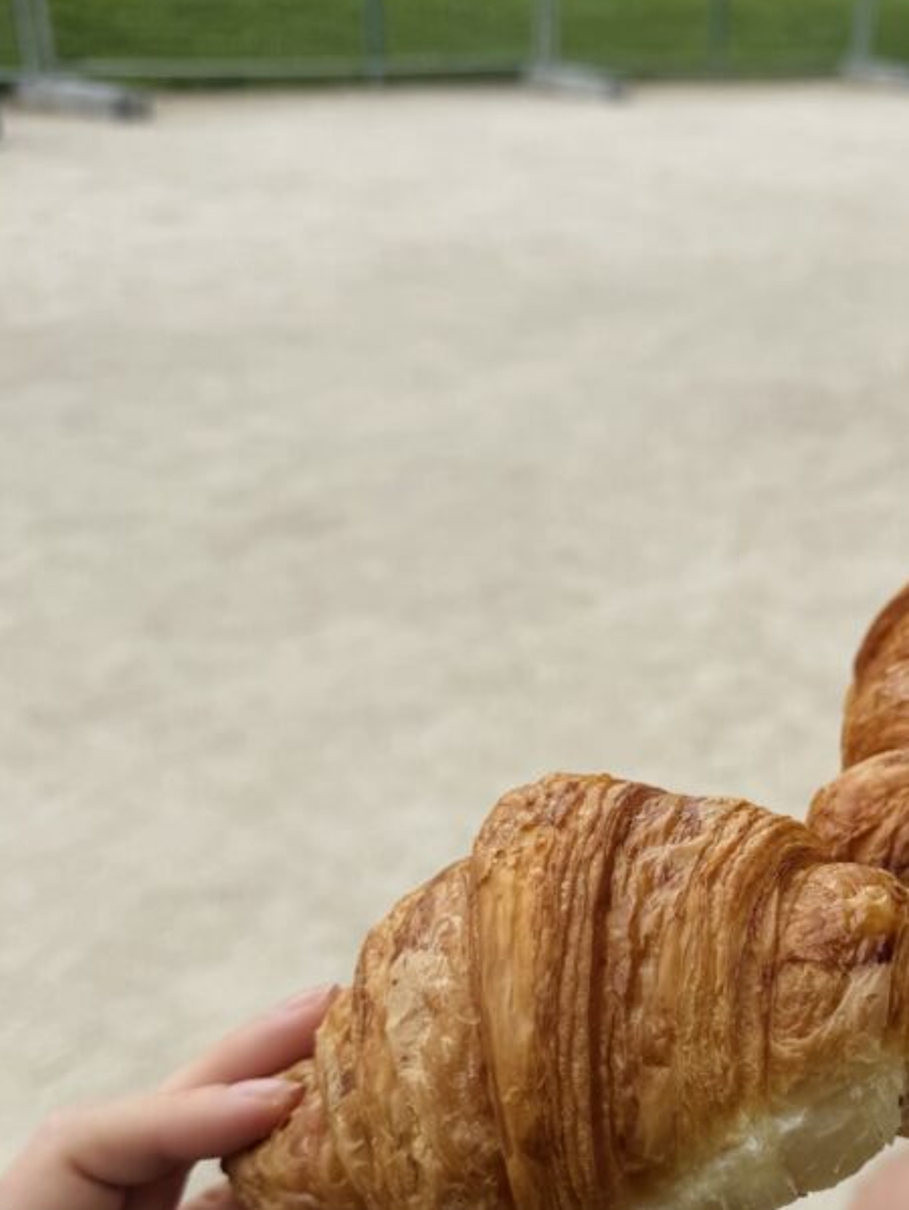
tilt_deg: -33.3
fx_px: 1434
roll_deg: -6.0
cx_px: 739
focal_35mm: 41
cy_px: 879
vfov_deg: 44.5
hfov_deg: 34.0
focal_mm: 6.76
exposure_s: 1/2959
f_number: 1.78
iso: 80
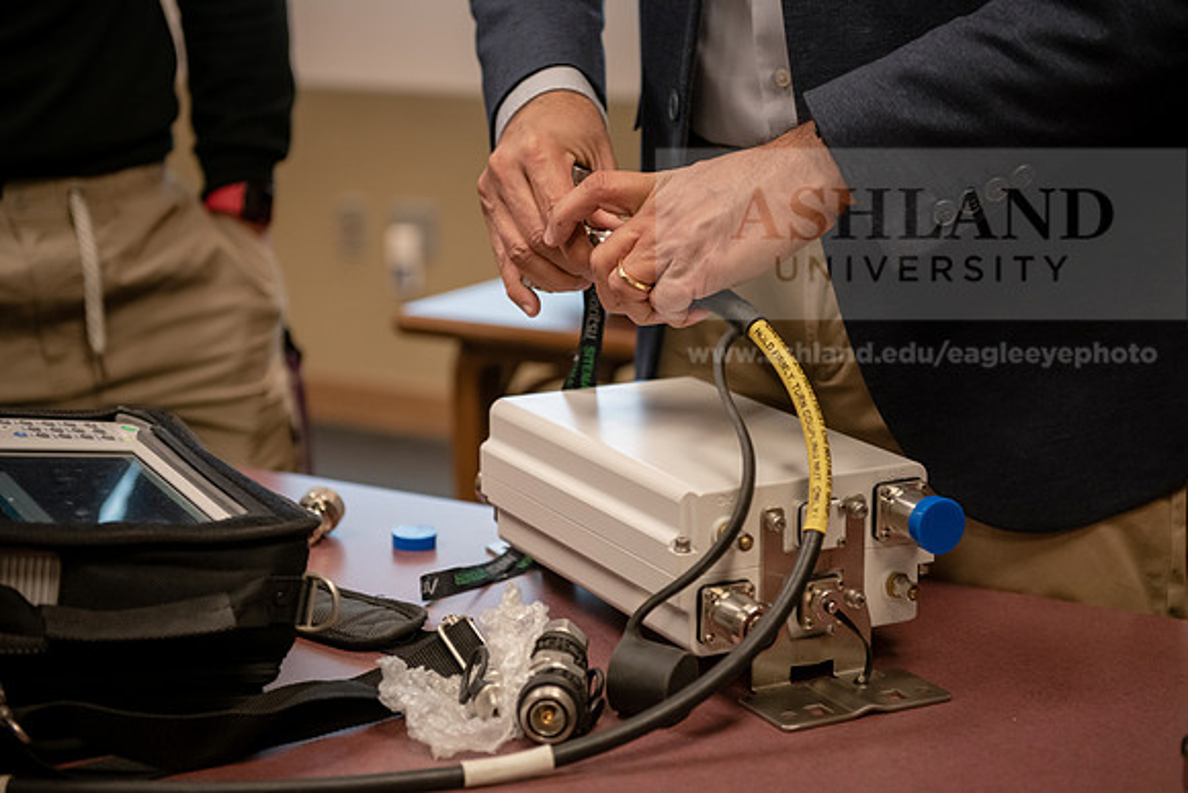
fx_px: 2310
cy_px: 396
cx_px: 594
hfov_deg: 28.8
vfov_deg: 19.5
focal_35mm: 70
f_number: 3.5
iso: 1250
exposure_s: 1/200
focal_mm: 70
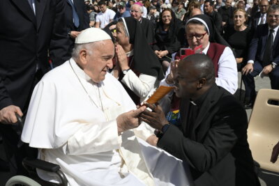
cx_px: 140
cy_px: 93
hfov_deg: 51.9
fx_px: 287
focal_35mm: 37
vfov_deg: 36.0
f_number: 10
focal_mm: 37
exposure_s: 1/800
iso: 250
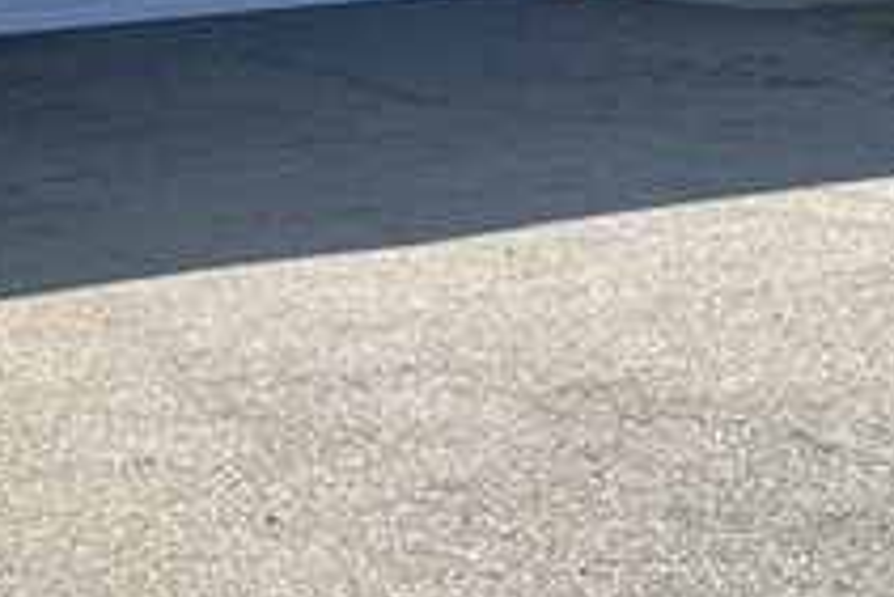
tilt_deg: -3.3
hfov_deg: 15.6
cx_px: 381
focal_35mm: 131
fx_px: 3255
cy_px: -59
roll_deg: +2.9
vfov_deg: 10.4
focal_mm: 5.1
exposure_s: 1/1623
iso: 50
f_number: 1.6
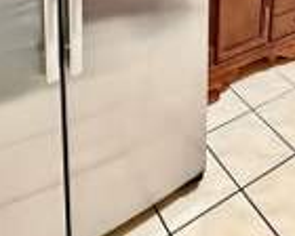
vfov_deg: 24.3
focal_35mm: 47
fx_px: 410
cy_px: -126
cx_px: 232
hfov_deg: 38.2
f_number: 2.2
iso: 800
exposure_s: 1/60
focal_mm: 2.22
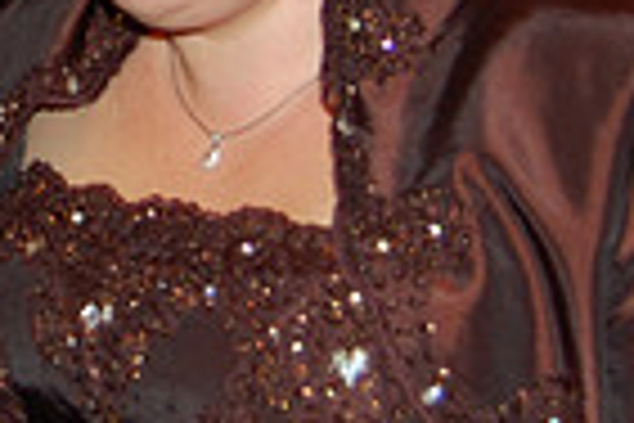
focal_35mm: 142
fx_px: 2502
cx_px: -175
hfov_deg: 13.9
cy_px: -58
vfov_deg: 9.5
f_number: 3.8
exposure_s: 1/60
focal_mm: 23
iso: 400
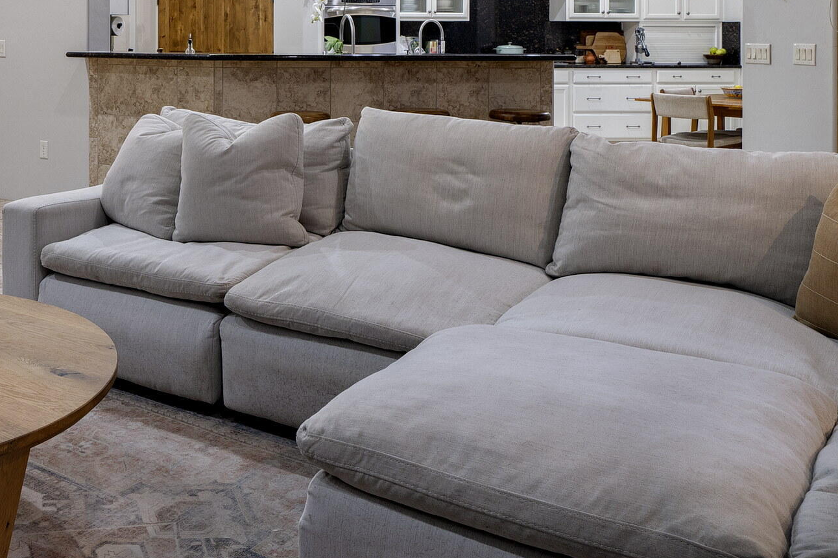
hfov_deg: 46.2
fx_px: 908
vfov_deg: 32.3
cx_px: 136
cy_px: 41
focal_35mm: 39
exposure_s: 1.3
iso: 200
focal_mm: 18
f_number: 9
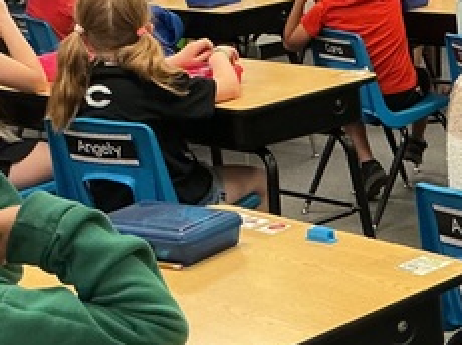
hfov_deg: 18.5
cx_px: 538
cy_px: 175
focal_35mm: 101
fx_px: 1347
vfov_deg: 14.6
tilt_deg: -14.5
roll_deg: +2.8
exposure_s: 1/40
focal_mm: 3
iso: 200
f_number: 1.8
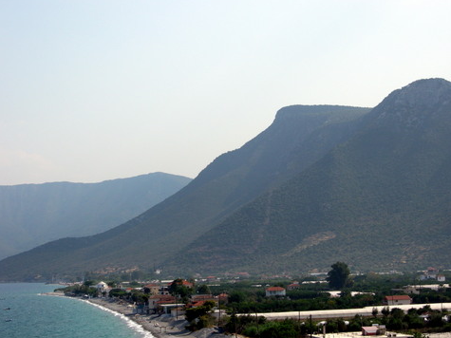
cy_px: 168
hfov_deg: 21.8
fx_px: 1172
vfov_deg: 16.4
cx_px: 226
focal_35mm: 90
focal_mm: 18.6
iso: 86
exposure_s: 1/357
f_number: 6
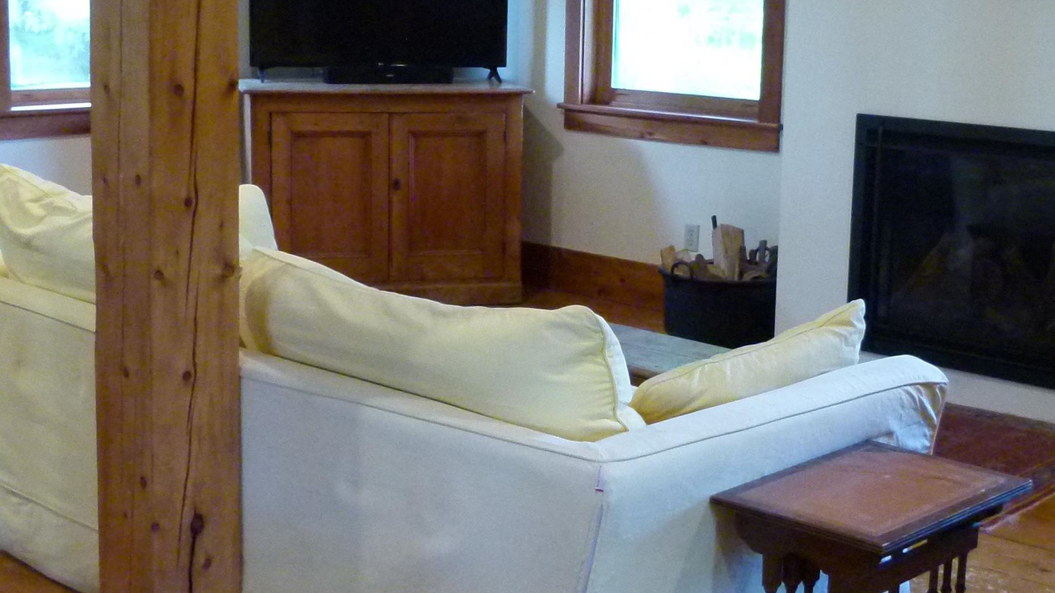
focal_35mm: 58
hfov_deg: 36.0
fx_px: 1622
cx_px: 527
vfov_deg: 20.7
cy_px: 254
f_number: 2.9
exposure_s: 1/25
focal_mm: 5.2
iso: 400
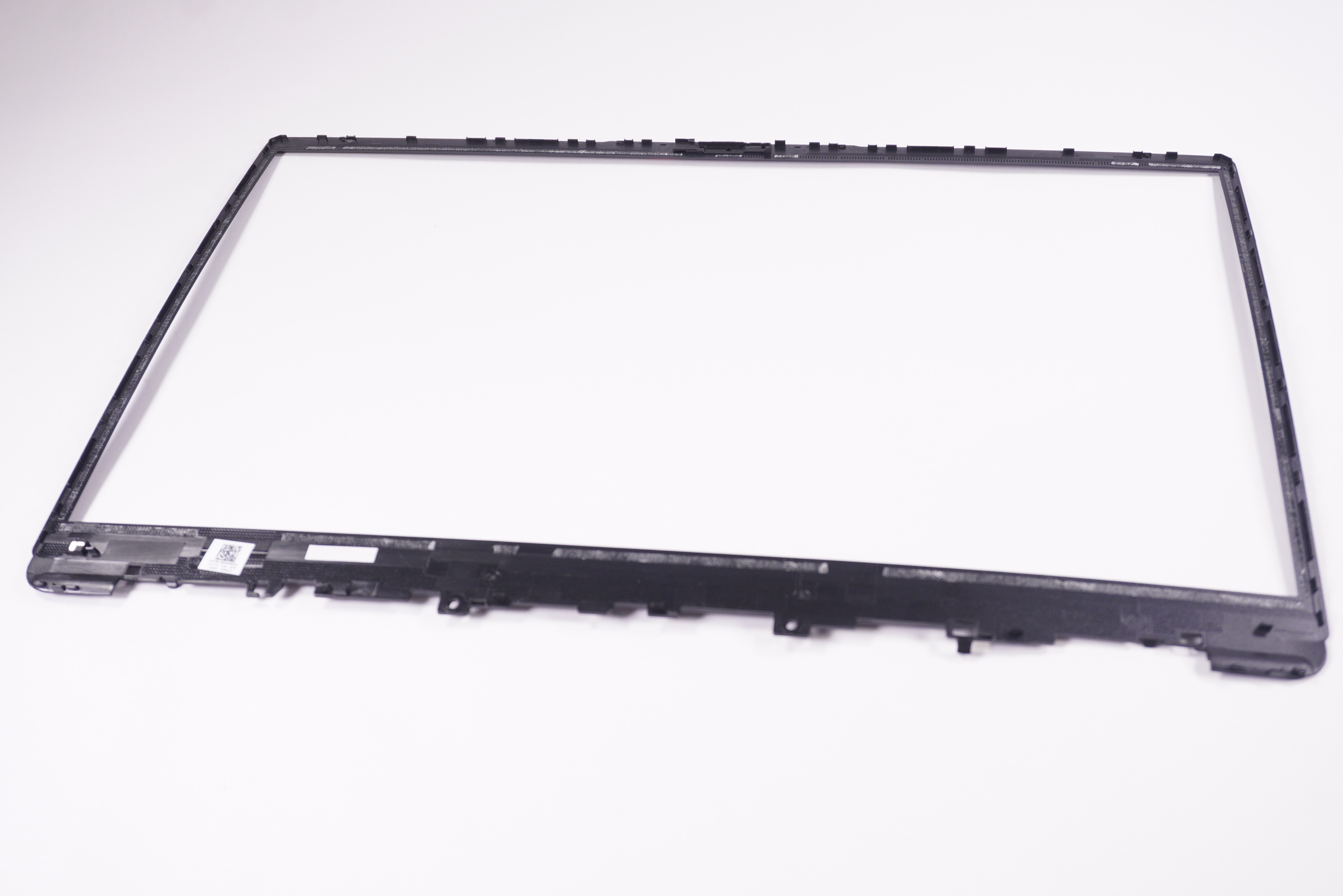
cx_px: 679
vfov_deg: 33.4
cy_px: 440
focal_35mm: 40
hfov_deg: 48.5
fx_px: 1492
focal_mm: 26
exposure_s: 1/200
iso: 400
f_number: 6.3
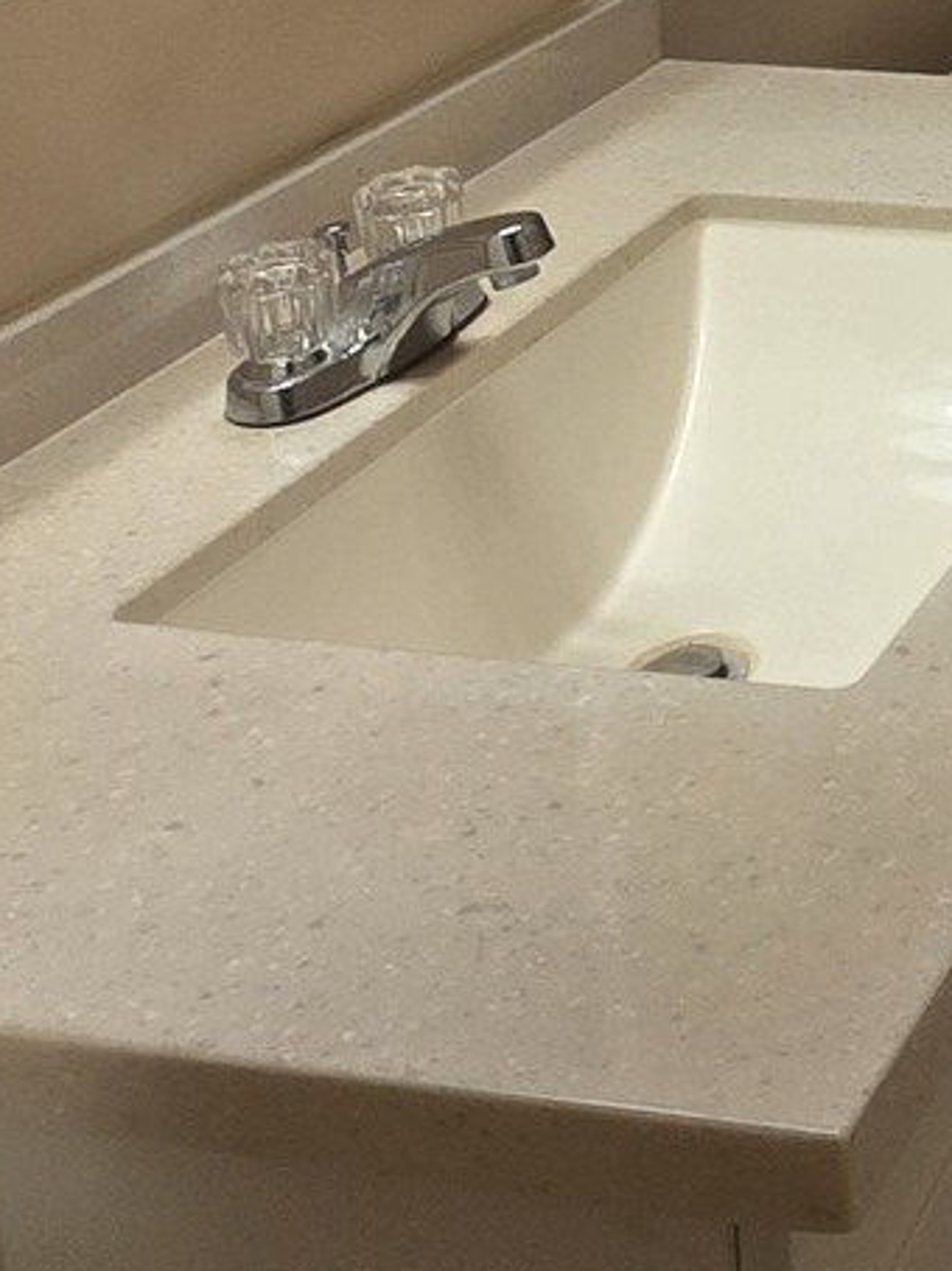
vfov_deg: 26.3
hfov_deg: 19.0
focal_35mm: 66
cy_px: -238
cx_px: 1498
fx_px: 2422
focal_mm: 2.2
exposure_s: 1/120
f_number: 1.9
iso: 50
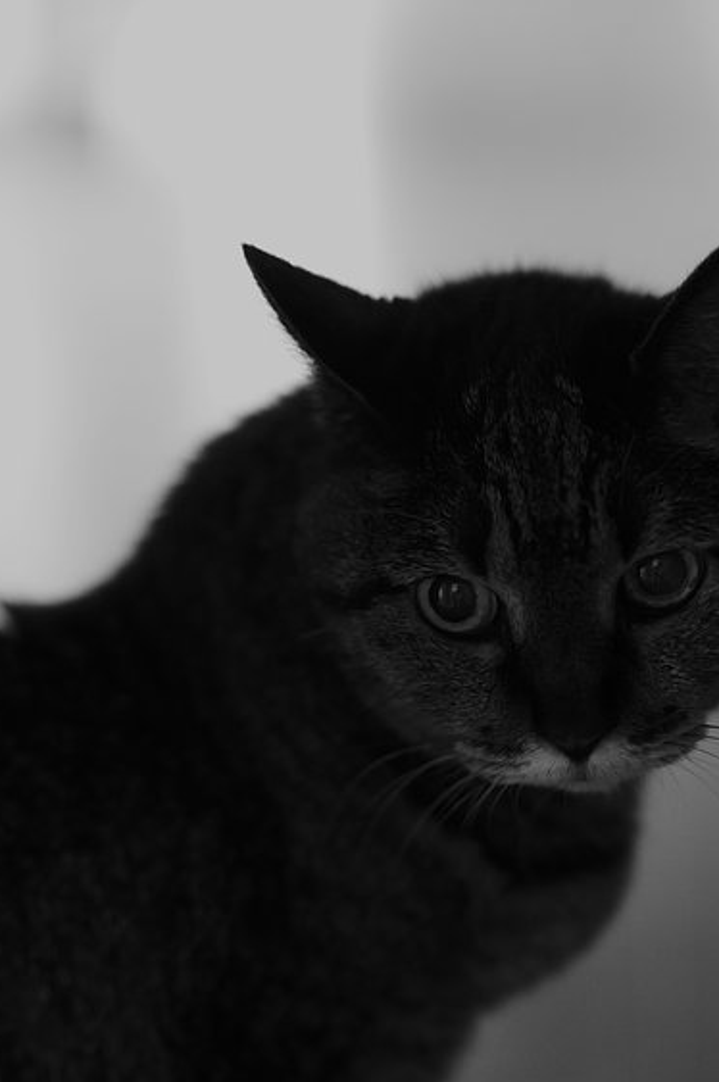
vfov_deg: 22.4
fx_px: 2733
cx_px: 380
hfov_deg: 15.0
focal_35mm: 91
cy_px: 577
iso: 4000
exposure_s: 1/60
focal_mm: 50
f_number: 1.4
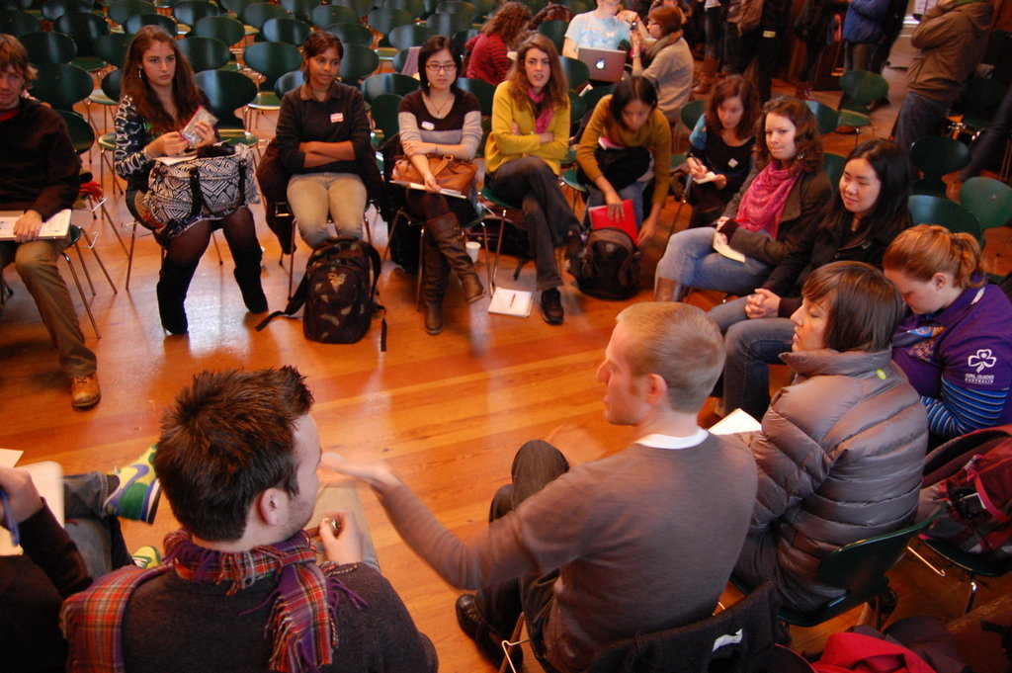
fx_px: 758
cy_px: 336
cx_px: 506
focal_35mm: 27
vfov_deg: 47.9
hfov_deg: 67.4
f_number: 3.5
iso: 1100
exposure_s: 1/8
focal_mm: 18
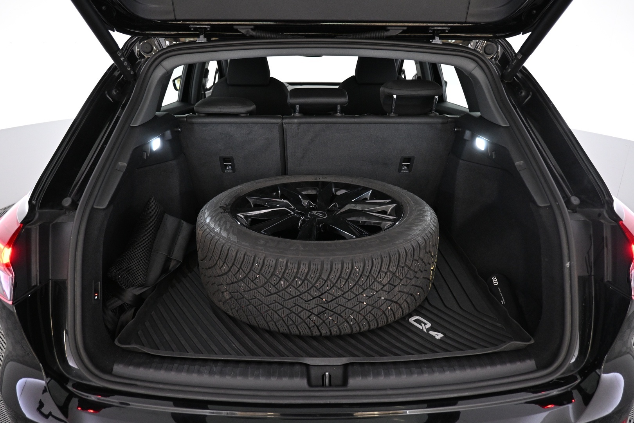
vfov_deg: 53.1
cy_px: 212
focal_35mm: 24
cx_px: 317
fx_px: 423
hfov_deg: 73.7
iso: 1600
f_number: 3.5
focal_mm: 16
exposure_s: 1/30
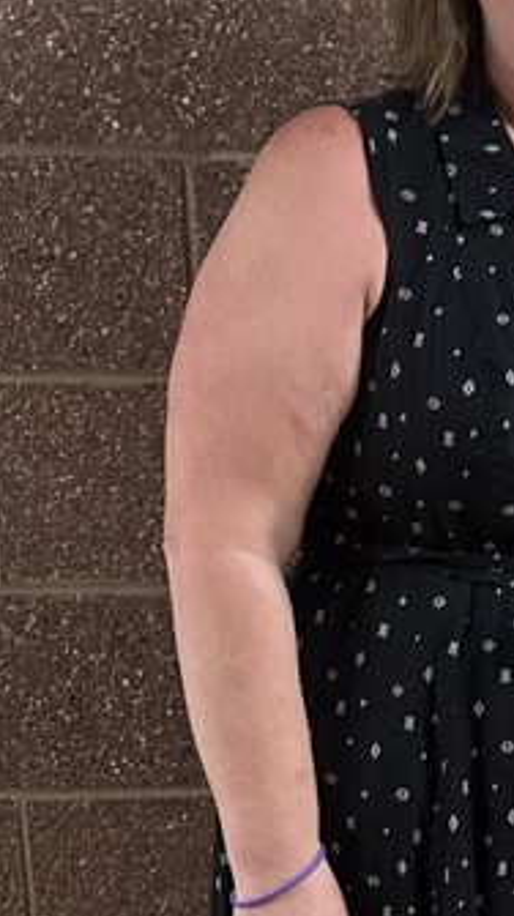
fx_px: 1942
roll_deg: +0.1
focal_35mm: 80
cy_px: 654
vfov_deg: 26.3
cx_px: 820
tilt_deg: -14.0
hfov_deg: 13.9
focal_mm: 6.76
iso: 500
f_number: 1.78
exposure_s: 1/60
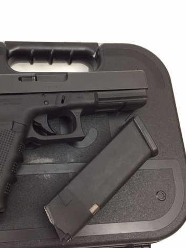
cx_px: 52
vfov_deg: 47.9
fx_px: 279
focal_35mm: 39
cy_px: 123
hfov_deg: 36.2
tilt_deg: -73.7
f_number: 2.2
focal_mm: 4.15
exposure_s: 1/30
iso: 125
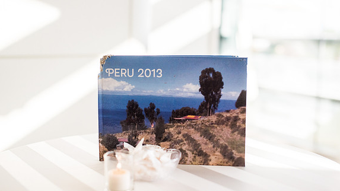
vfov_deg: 22.6
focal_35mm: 53
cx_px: 169
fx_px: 478
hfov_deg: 39.2
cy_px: 86
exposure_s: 1/4000
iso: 800
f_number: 2
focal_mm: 50
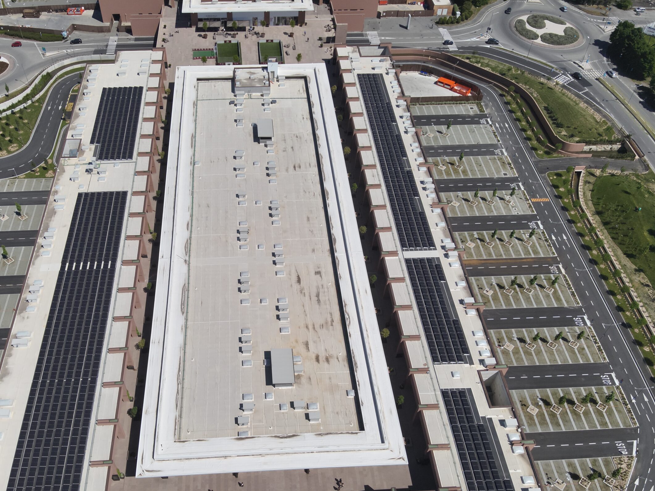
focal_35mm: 29
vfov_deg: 47.9
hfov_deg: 61.3
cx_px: 277
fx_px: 549
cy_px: 296
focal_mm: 4.4
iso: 100
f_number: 2.8
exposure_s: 1/2000
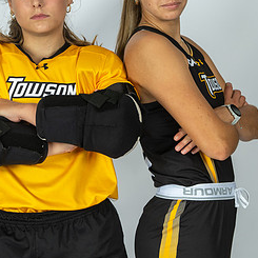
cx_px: 101
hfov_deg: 11.1
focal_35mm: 158
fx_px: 1332
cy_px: 140
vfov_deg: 11.1
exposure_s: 1/200
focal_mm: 65
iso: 160
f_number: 10
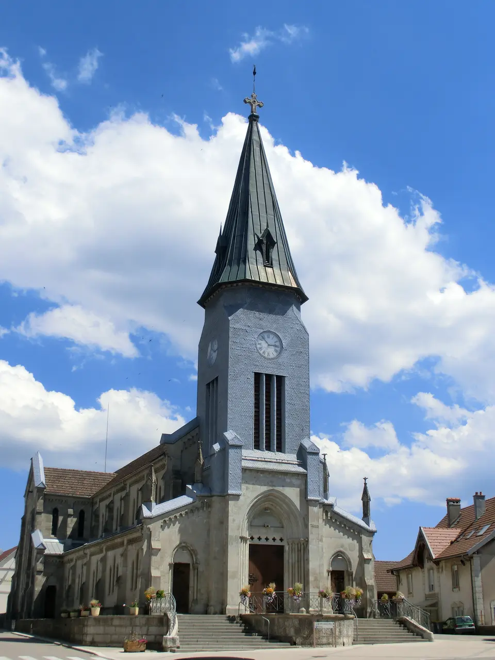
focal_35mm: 51
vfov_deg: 37.5
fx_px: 972
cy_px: 330
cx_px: 248
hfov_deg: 28.6
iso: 100
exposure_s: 1/160
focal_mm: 9.09
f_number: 11.1
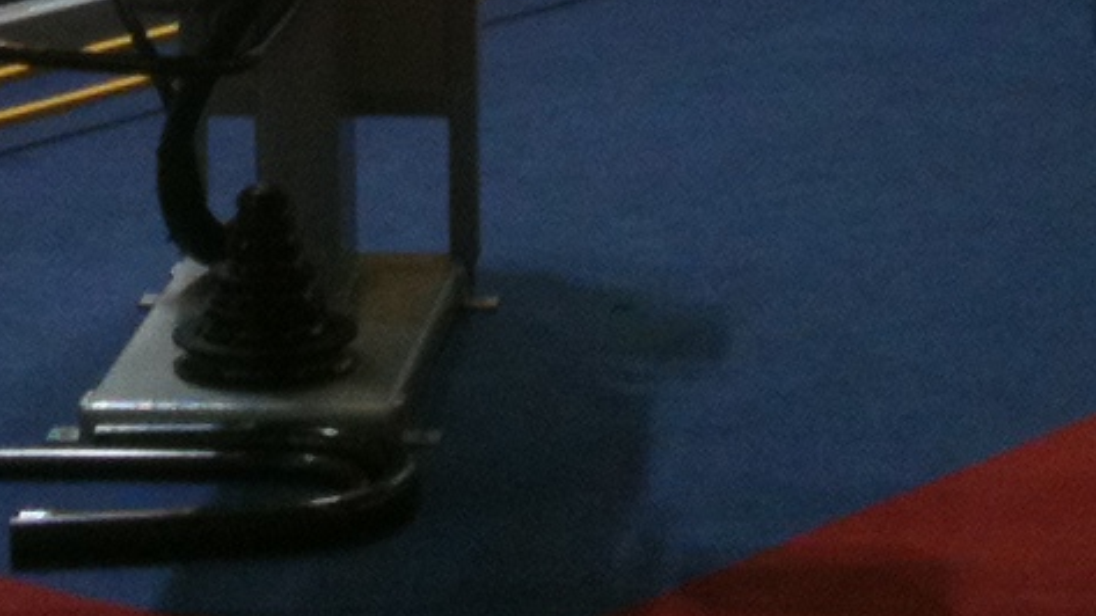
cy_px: -996
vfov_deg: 6.9
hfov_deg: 13.0
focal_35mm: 165
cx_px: 505
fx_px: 4795
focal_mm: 3.85
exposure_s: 1/24
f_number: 2.8
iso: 80
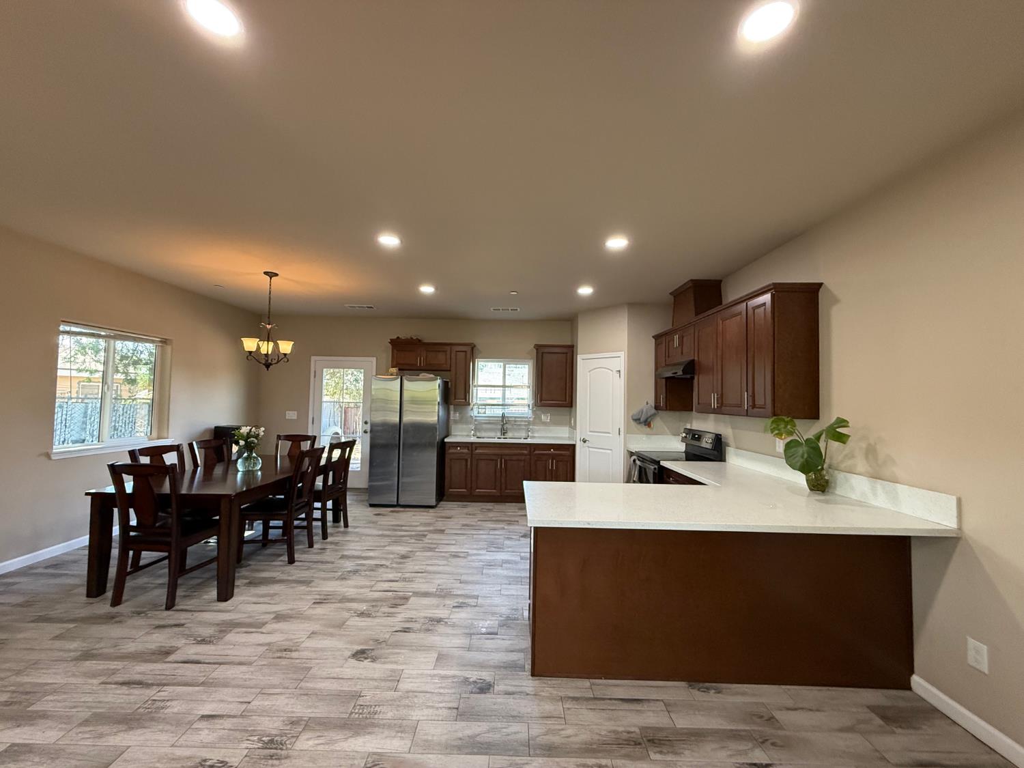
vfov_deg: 85.7
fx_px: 414
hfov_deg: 102.1
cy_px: 384
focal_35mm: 14
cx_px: 512
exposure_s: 1/120
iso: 400
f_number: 2.2
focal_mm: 2.22
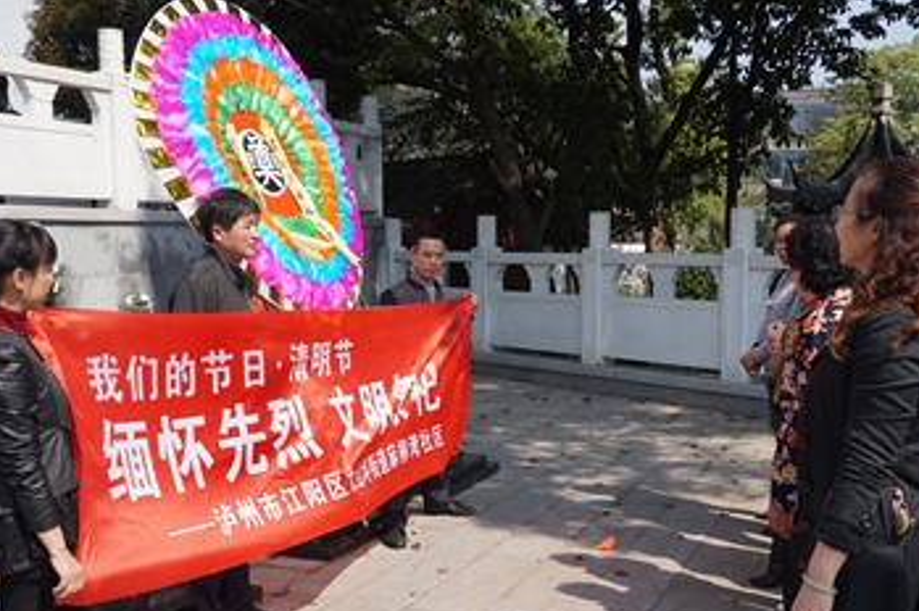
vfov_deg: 31.0
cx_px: 440
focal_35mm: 43
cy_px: 394
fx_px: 1097
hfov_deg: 45.5
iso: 100
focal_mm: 20
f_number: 10
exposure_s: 1/125
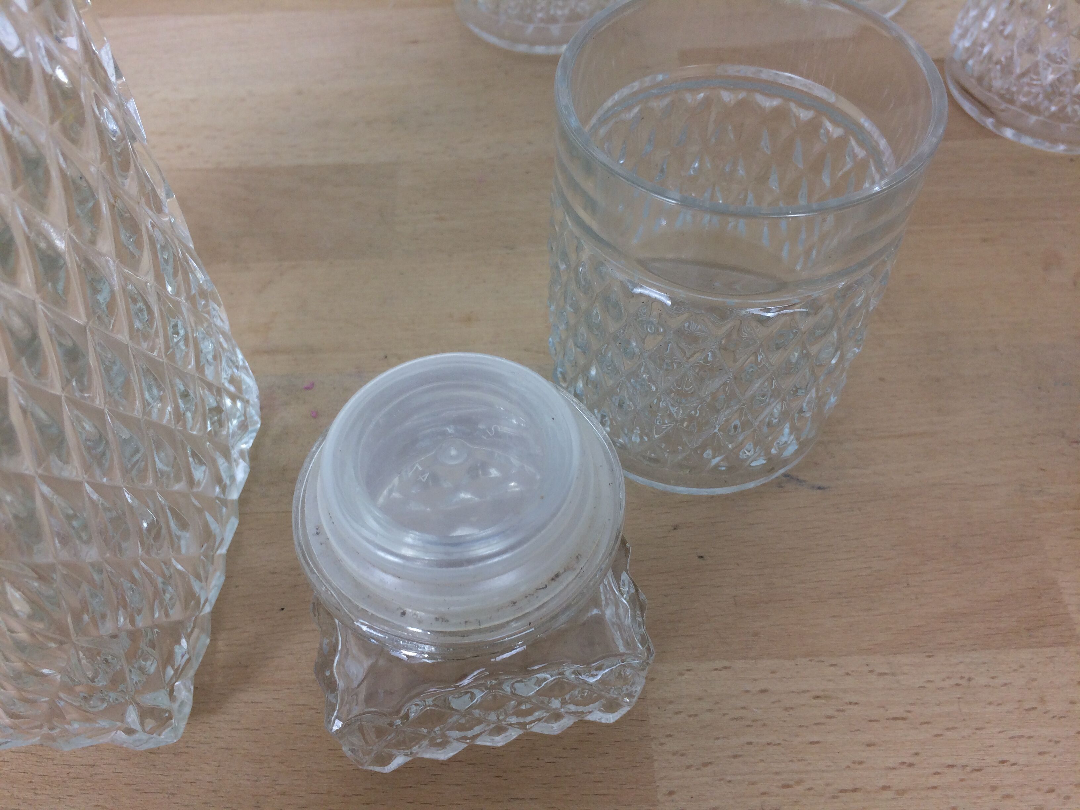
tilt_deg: -53.2
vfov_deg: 48.2
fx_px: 905
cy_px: 405
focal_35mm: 29
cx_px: 540
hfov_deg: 61.7
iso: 50
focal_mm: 4.15
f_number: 2.2
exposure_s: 1/50
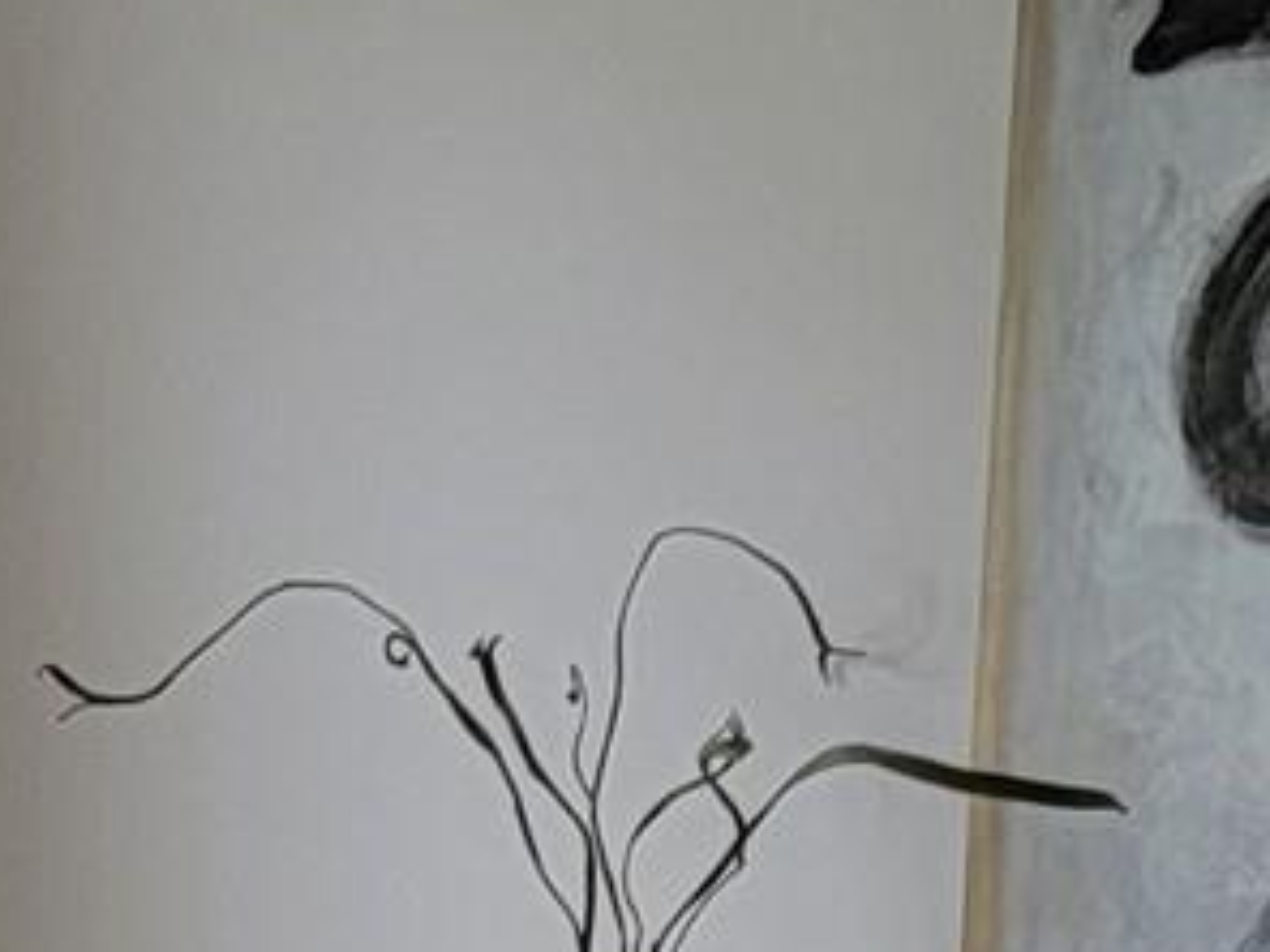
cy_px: 2037
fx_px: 6090
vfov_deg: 8.4
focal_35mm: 166
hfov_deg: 11.4
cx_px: -644
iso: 125
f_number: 1.8
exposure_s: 1/120
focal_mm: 6.7
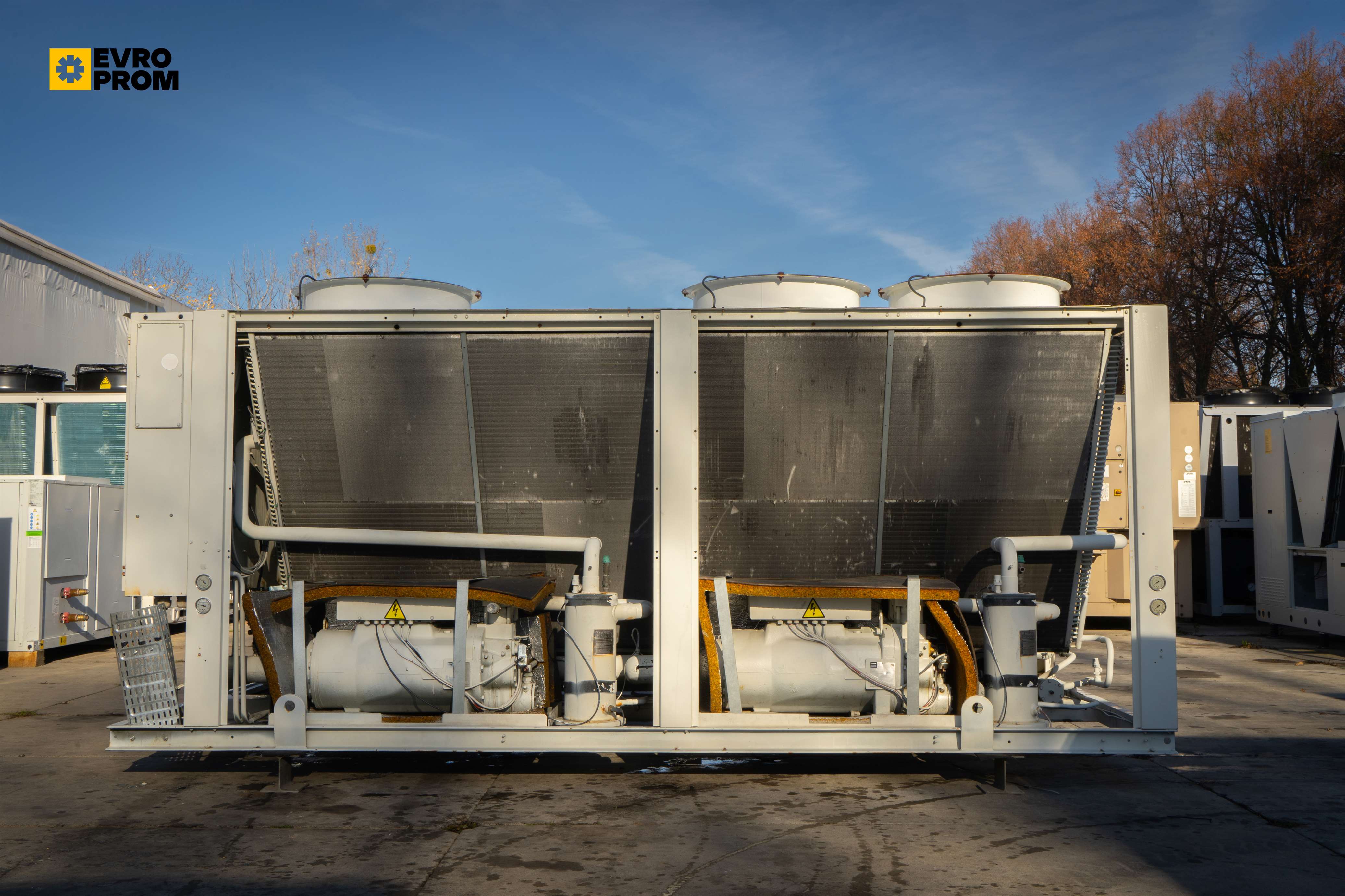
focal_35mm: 36
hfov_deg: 53.1
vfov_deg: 36.9
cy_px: 448
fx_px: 1345
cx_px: 672
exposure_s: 1/80
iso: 100
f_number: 18
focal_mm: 36
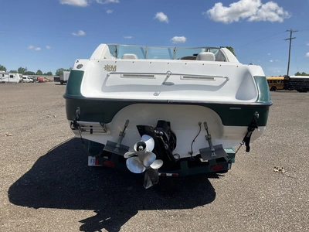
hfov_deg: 61.7
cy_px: 116
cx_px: 154
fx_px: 259
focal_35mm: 29
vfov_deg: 48.2
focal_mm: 3
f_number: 1.8
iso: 25
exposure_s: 1/1984
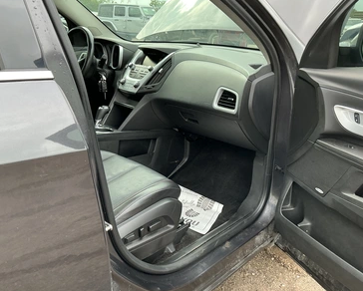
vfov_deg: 48.6
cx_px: 183
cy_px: 146
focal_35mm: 30
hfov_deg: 58.7
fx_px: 323
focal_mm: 3
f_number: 1.8
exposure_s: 1/122
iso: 20
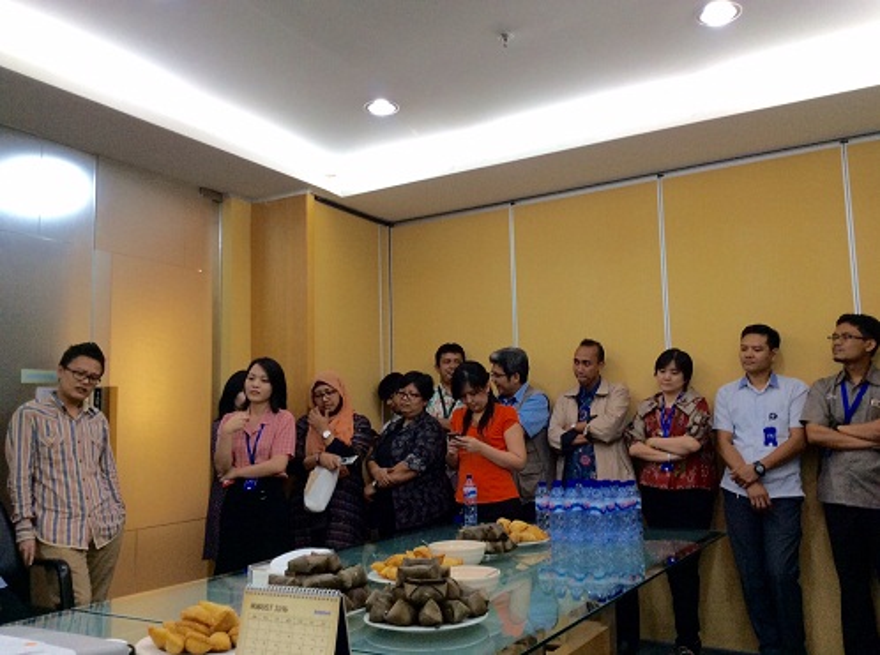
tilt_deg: +6.3
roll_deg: +2.1
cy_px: 328
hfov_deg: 56.9
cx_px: 440
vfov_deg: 44.0
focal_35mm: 32
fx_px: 812
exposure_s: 1/25
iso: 64
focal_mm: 3.3
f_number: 2.4
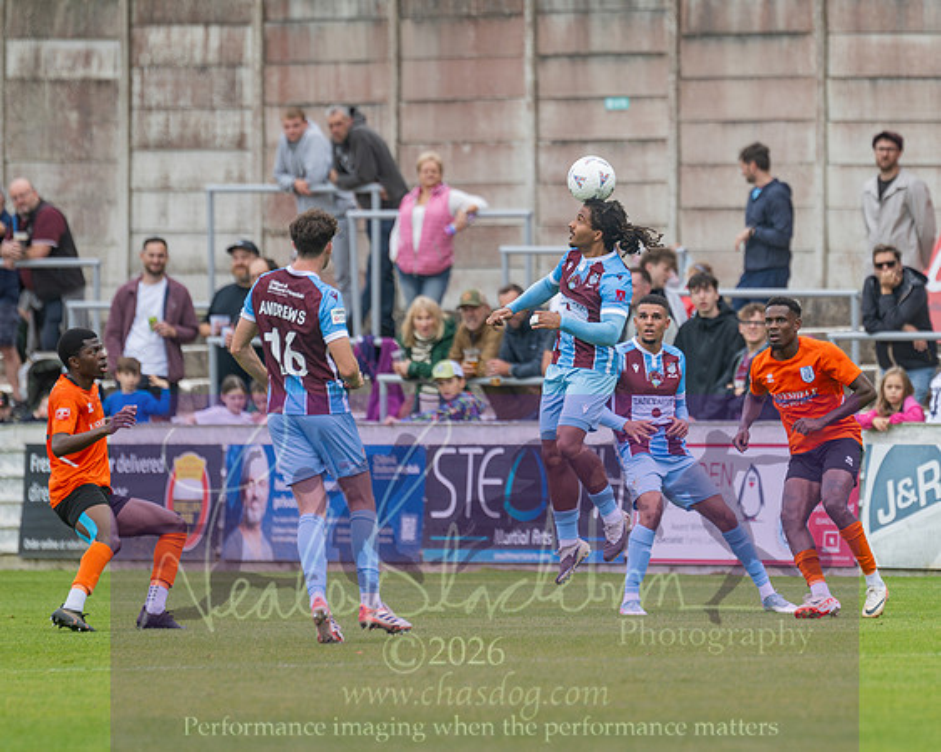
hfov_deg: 3.1
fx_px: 17442
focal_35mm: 626
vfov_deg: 2.5
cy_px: 292
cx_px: 689
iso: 320
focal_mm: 300
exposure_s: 1/1250
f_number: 2.8
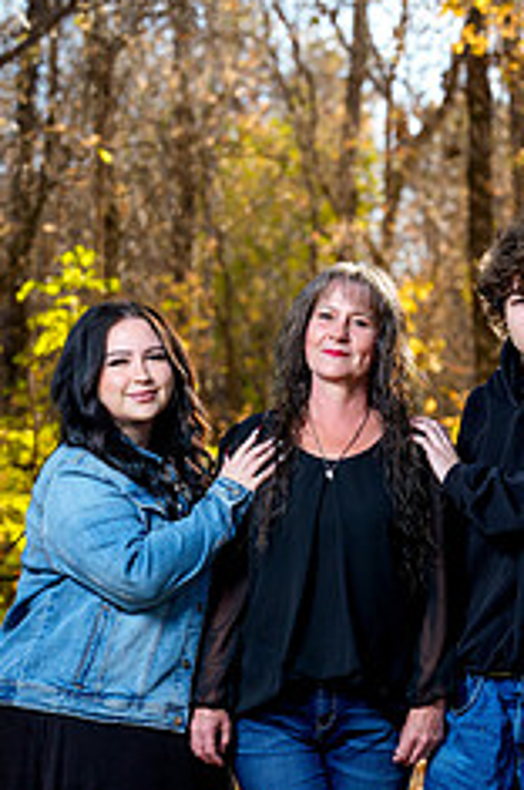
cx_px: 343
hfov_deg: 9.6
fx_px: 3109
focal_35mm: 142
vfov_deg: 14.4
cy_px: 521
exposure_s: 1/160
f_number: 4
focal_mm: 74
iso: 400
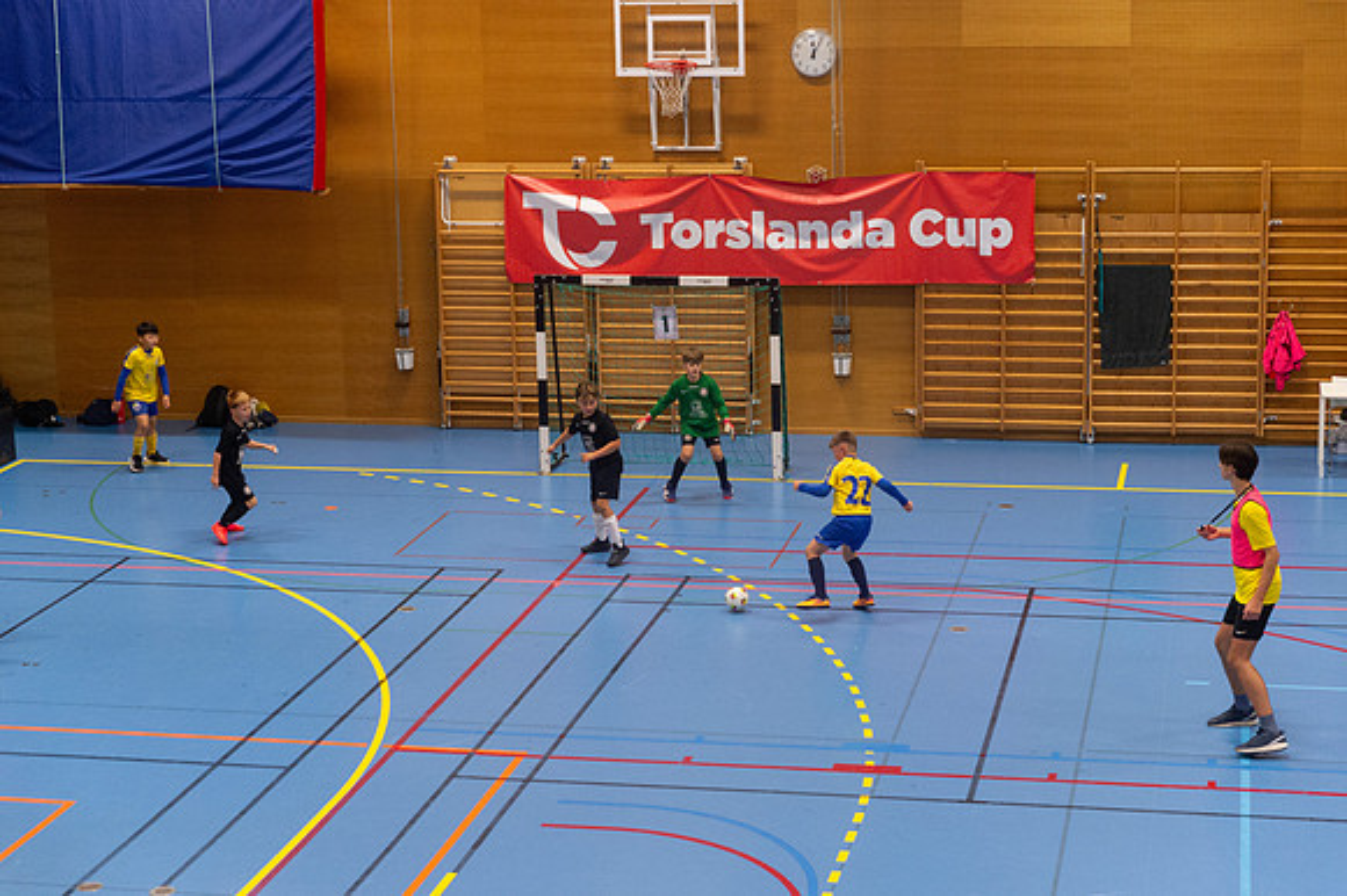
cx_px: 674
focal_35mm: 71
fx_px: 2646
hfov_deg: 28.6
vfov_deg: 19.2
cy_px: 448
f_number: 3.5
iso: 4500
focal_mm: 70
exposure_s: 1/400
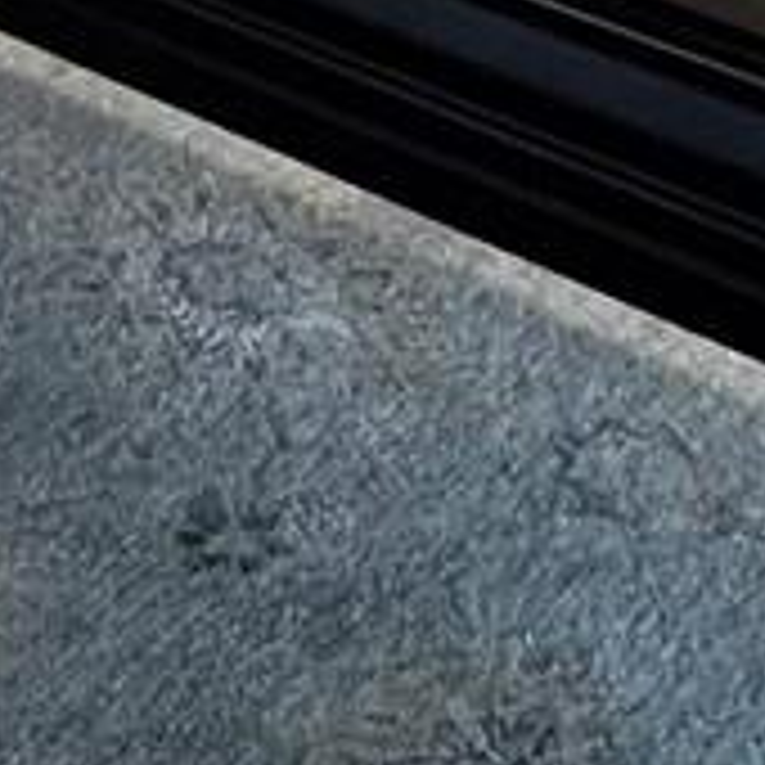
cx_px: -58
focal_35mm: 108
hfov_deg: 15.7
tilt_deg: -11.4
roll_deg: +1.0
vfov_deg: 13.1
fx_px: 2700
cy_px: -945
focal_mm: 1.57
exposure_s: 1/60
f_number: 1.8
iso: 160
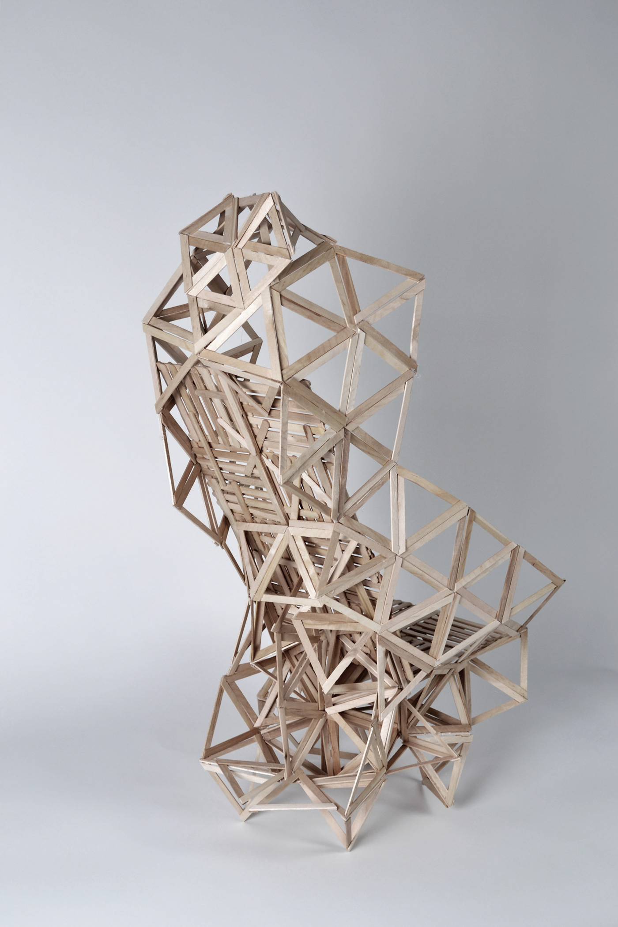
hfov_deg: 28.1
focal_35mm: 48
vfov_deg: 41.1
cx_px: 309
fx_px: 1236
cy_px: 464
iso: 100
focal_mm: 32
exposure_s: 1/20
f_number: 7.1
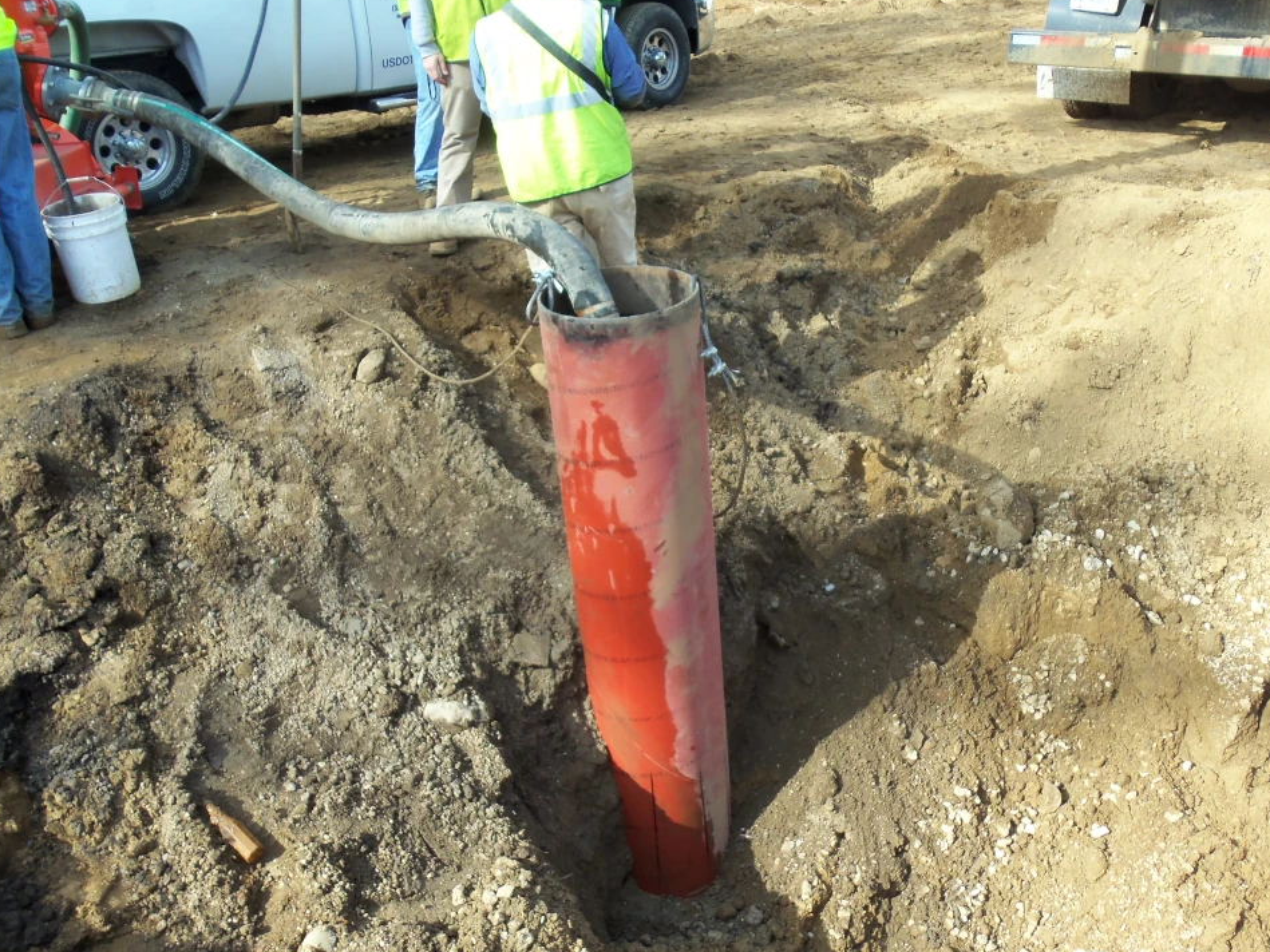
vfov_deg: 42.9
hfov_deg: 55.3
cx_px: 664
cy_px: 457
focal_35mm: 33
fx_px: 1211
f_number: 3.4
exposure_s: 1/200
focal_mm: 5.2
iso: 80
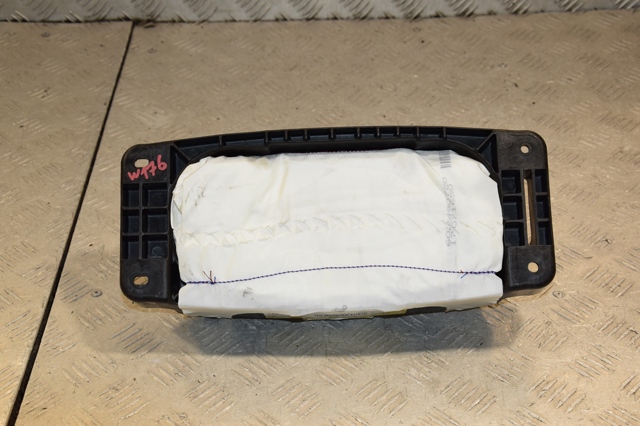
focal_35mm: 63
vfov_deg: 21.5
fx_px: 1119
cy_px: 213
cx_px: 320
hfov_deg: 31.9
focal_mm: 42
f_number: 8
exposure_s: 1/200
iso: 800
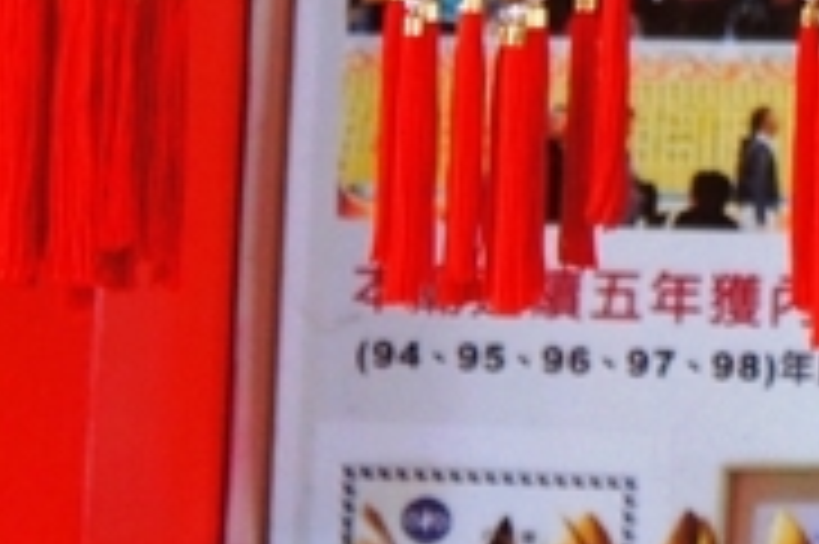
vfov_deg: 4.9
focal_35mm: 277
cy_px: -551
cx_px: 842
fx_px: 6296
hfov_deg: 7.4
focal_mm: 42
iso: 1250
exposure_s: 1/160
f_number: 4.5
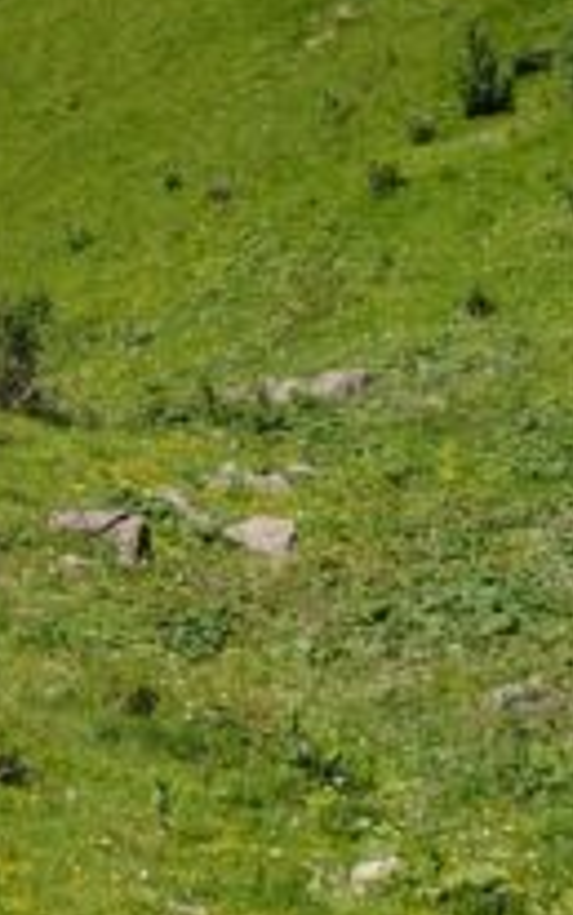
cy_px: 231
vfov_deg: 15.2
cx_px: -460
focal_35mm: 137
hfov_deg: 9.2
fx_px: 3418
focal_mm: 18
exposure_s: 1/950
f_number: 5.6
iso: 320
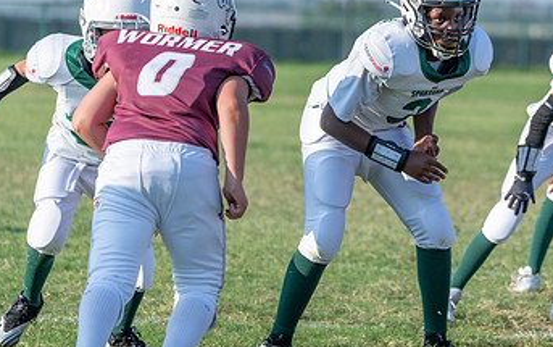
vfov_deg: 3.2
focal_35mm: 415
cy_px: 175
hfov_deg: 5.1
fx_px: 6260
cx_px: 424
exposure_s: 1/1250
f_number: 5.6
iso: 250
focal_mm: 241
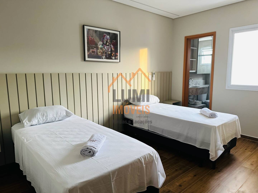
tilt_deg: -7.9
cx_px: 129
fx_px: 179
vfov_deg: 56.8
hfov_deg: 71.6
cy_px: 96
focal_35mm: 24
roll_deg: +0.7
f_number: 1.78
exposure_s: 1/60
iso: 320
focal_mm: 6.86
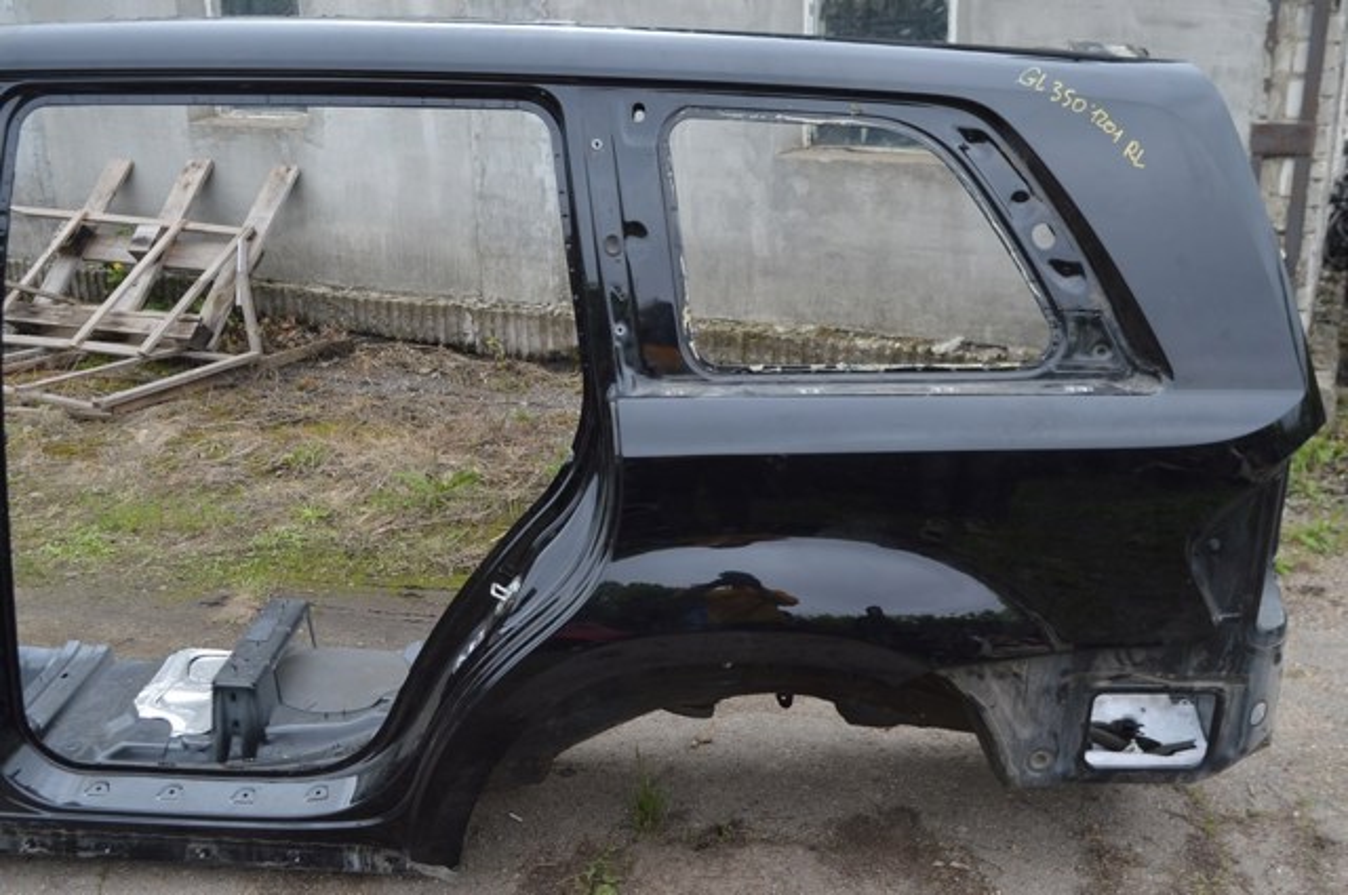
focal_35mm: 36
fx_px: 1346
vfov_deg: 36.8
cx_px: 674
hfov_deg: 53.2
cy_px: 448
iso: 100
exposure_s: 1/160
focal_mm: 24
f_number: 6.3
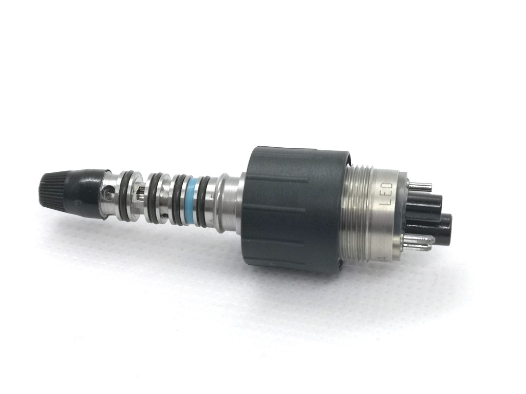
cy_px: 197
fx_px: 760
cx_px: 263
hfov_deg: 38.2
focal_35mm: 50
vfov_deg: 29.1
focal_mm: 3.95
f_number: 1.8
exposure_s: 1/100
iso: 64
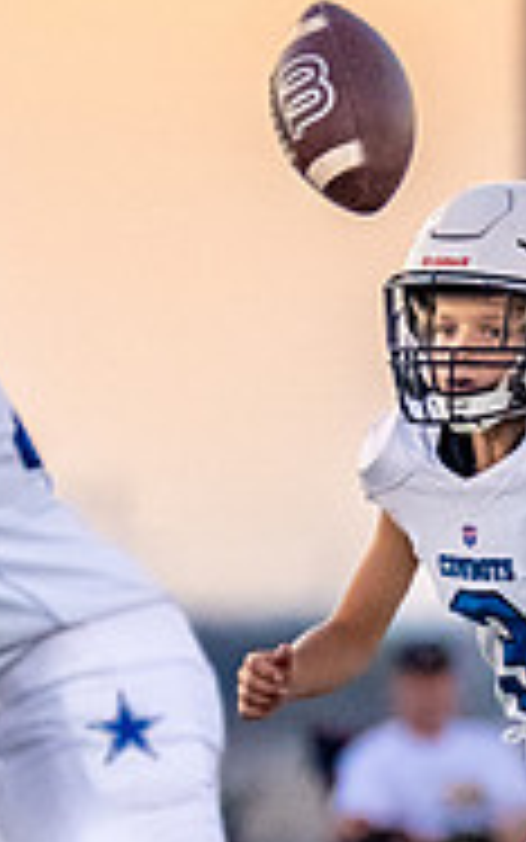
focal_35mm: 1402
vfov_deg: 1.5
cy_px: 749
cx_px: 878
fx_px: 32132
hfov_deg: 0.9
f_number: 2.8
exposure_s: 1/1600
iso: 2500
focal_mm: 200
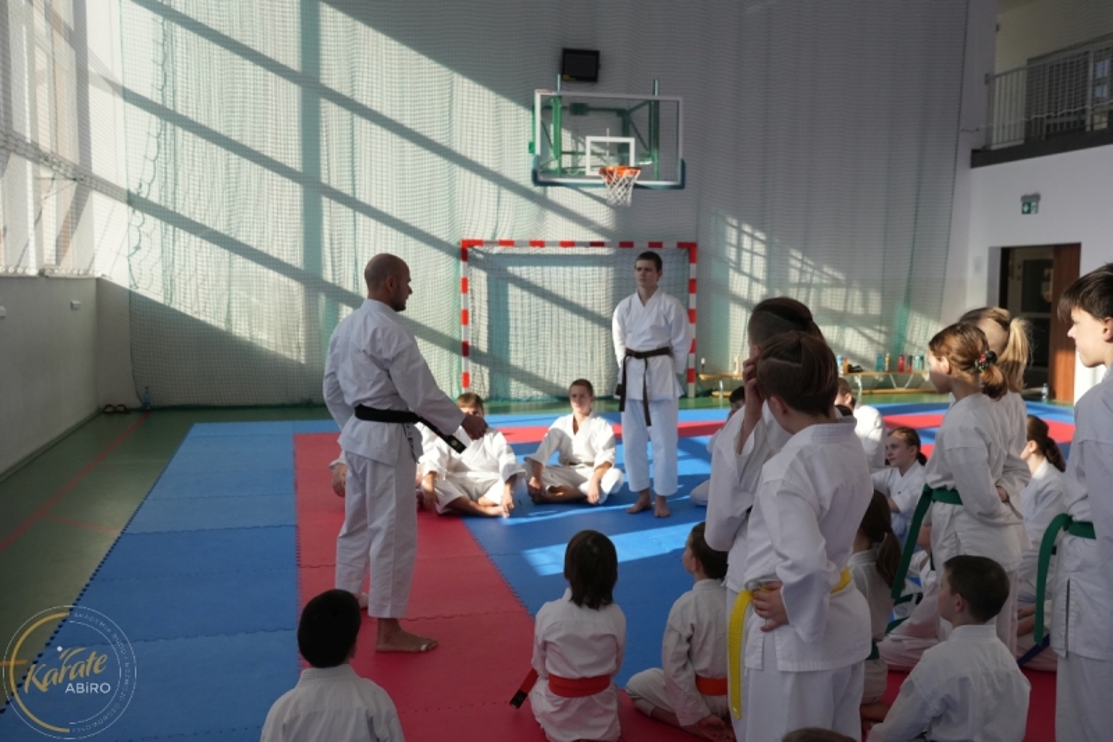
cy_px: 371
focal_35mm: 32
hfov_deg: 58.7
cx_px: 556
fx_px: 989
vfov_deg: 41.1
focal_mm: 32
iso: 3200
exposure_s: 1/8000
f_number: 5
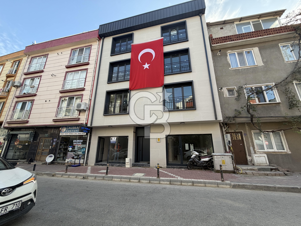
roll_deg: +0.4
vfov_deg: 85.7
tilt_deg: +16.4
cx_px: 150
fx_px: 122
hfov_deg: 102.1
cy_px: 113
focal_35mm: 14
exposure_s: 1/374
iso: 50
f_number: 2.2
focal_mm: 2.22
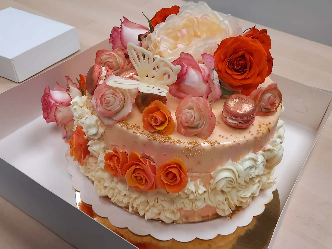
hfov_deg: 69.4
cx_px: 166
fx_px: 240
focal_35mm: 25
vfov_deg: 54.9
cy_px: 124
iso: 40
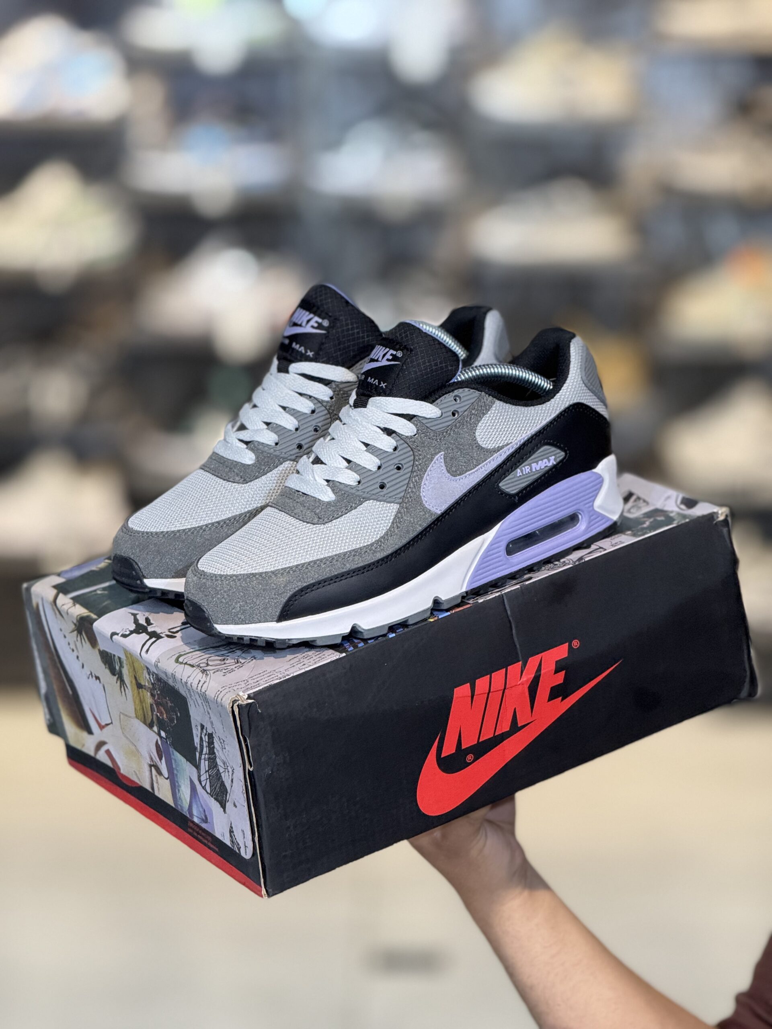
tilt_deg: -8.0
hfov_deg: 12.3
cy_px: 514
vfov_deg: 16.4
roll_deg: -0.6
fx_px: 3568
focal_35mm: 120
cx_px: 386
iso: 250
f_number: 2.8
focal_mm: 15.66
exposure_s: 1/100
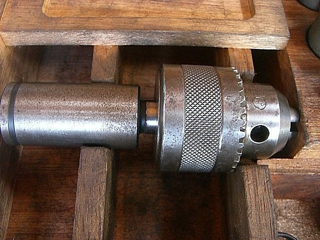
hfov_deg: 49.0
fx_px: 351
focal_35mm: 38
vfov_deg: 37.7
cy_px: 120
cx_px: 160
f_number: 2.7
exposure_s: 1/50
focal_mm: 6.2
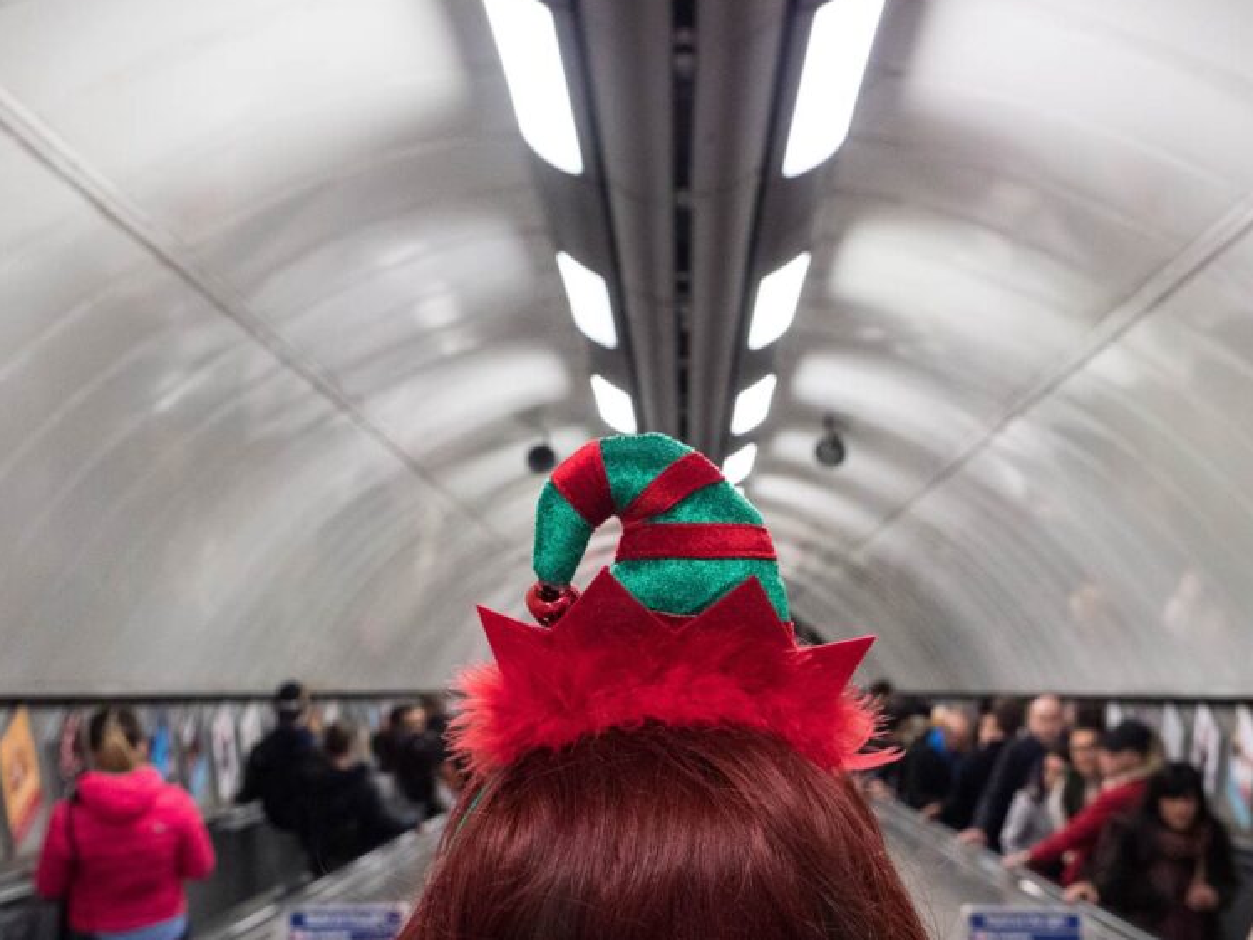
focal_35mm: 52
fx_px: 1882
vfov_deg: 28.0
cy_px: 511
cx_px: 692
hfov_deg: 36.8
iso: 1600
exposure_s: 1/100
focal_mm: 19
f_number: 4.5
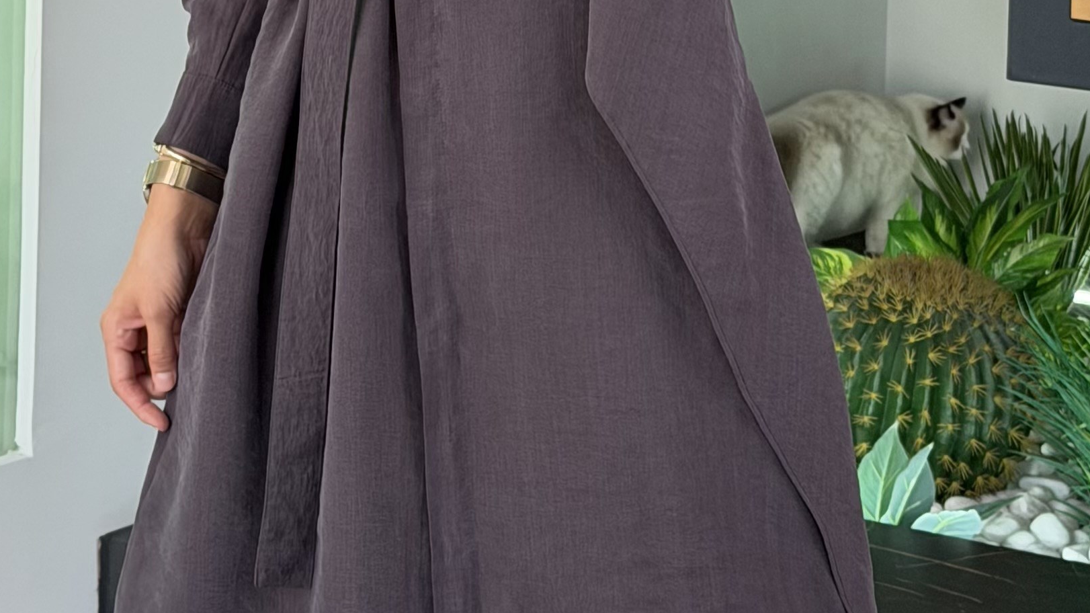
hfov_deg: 16.5
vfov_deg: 9.1
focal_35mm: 130
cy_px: -309
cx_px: 502
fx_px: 3757
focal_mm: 6.76
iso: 64
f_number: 1.78
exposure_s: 1/181
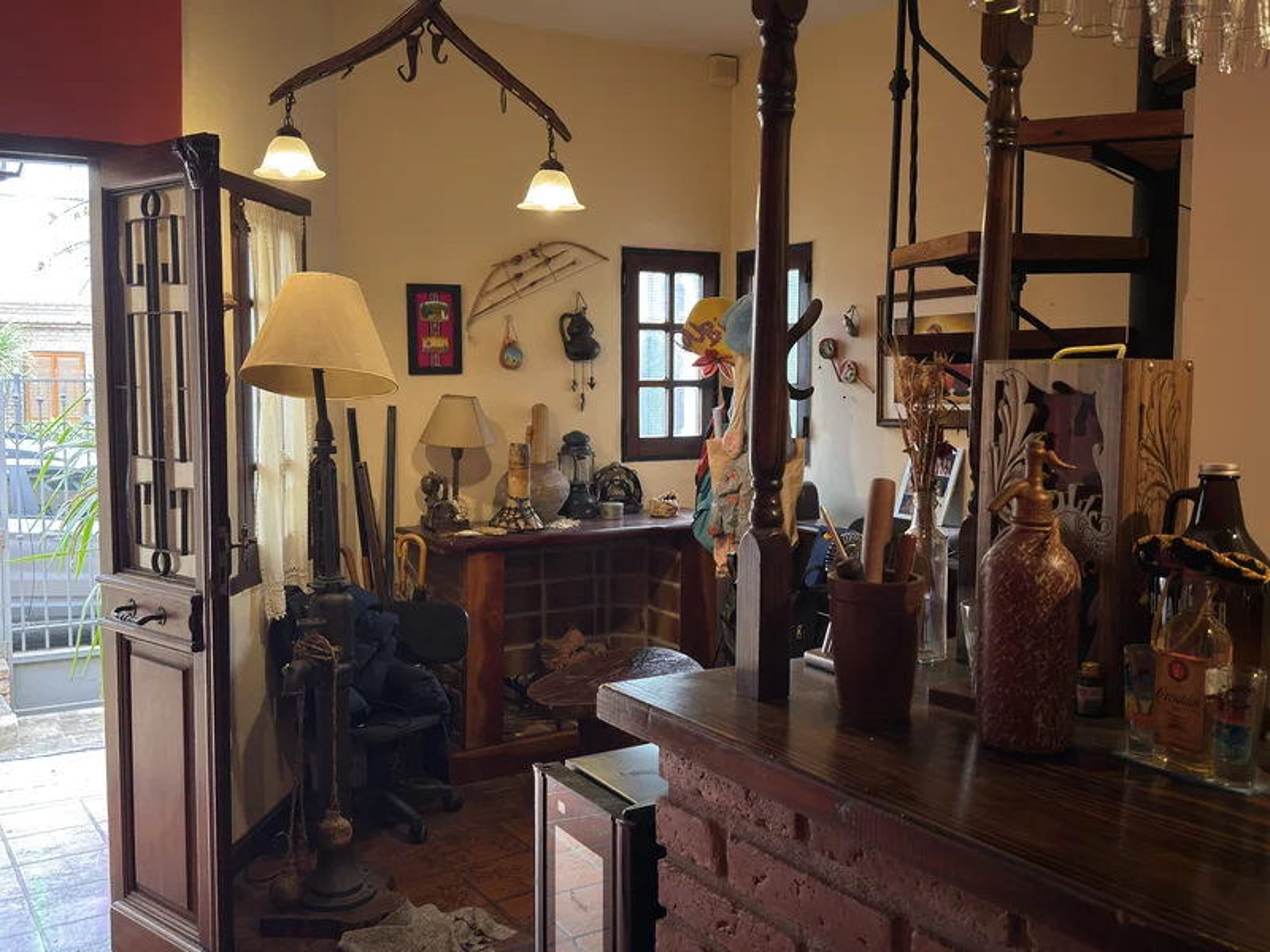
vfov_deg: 40.7
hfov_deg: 52.6
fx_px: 1284
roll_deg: -0.3
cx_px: 635
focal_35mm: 35
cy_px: 476
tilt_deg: -4.3
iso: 100
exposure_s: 1/50
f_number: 1.78
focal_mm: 6.76
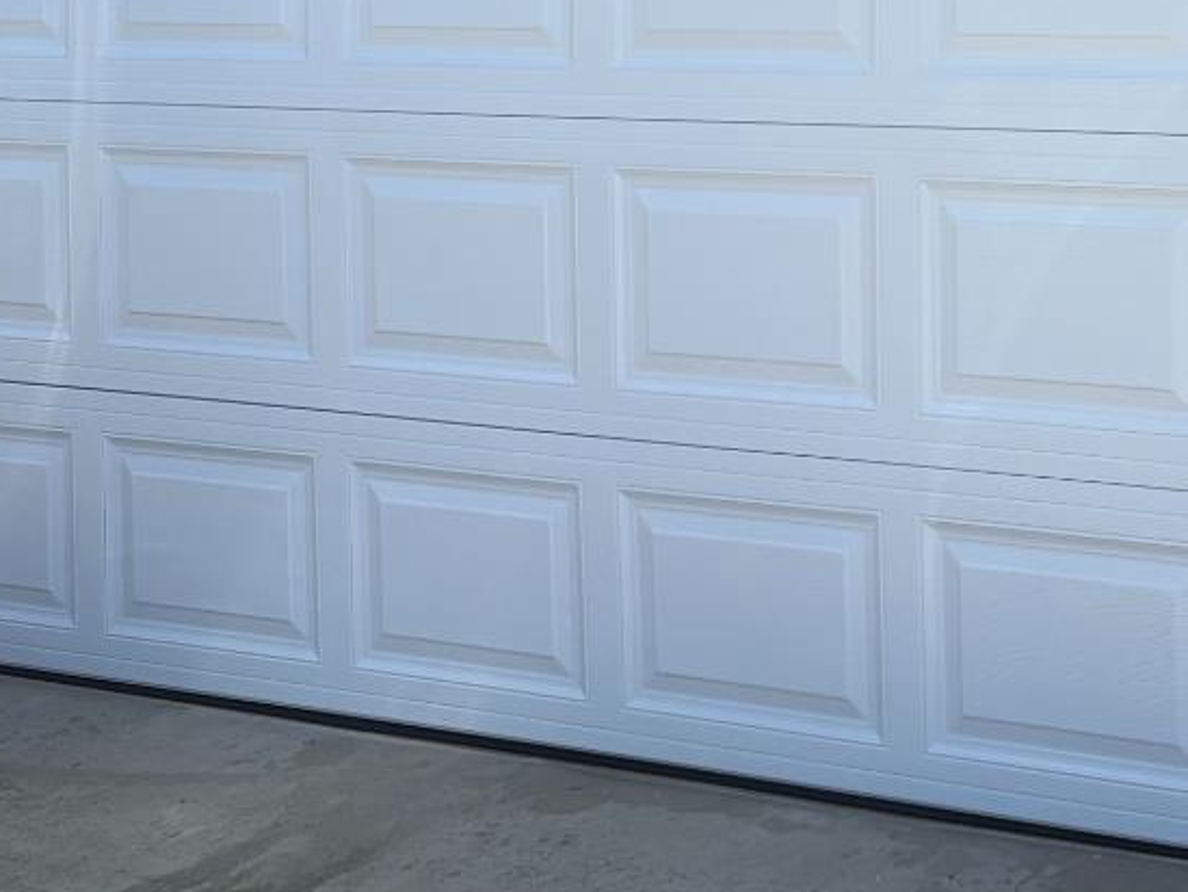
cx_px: 1288
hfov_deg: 25.5
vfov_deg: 19.9
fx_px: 2437
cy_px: -75
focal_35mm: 71
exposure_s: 1/1337
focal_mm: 5.96
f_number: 1.6
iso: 50
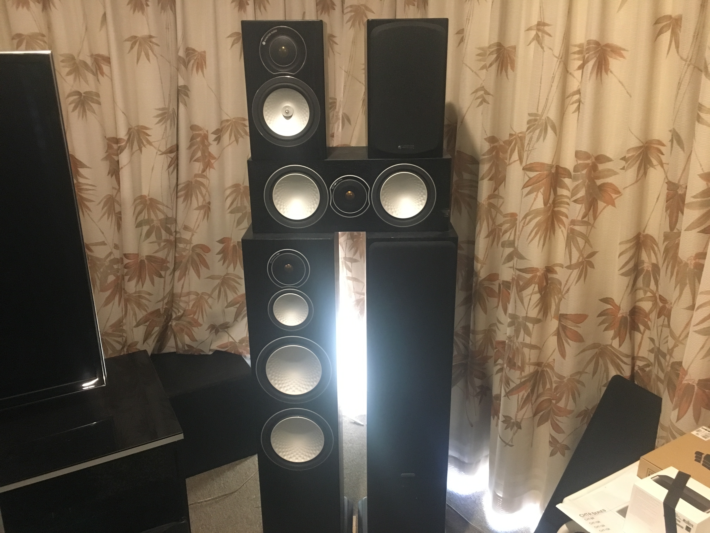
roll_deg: -0.5
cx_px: 355
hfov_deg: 61.7
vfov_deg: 48.2
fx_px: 595
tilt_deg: -20.5
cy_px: 266
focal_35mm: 29
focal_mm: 4.15
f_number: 2.2
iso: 250
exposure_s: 1/17
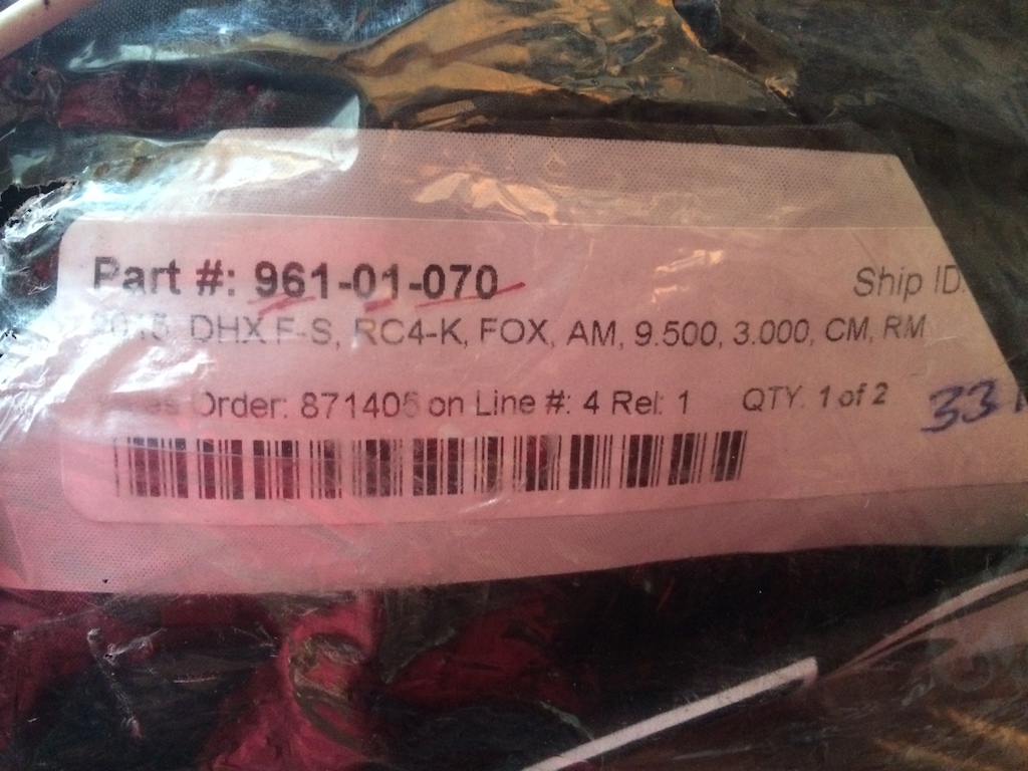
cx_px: 514
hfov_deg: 60.0
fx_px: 891
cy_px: 386
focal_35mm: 30
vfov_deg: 46.8
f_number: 2.2
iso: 400
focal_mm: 4.12
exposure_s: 1/15
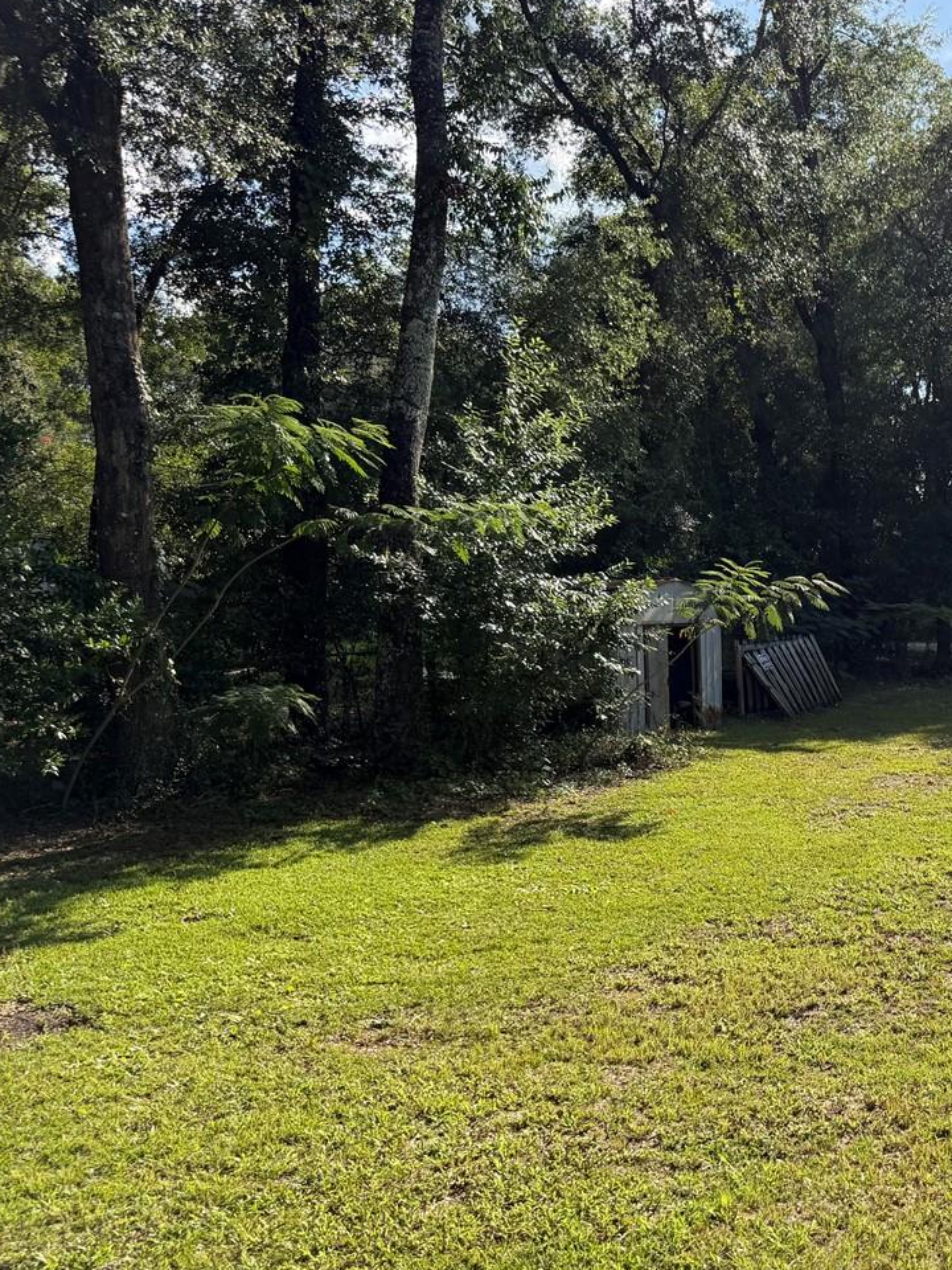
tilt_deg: -3.9
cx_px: 981
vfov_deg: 46.7
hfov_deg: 32.6
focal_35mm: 40
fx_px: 1467
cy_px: 692
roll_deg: -0.6
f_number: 1.78
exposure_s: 1/1949
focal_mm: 6.76
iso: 80
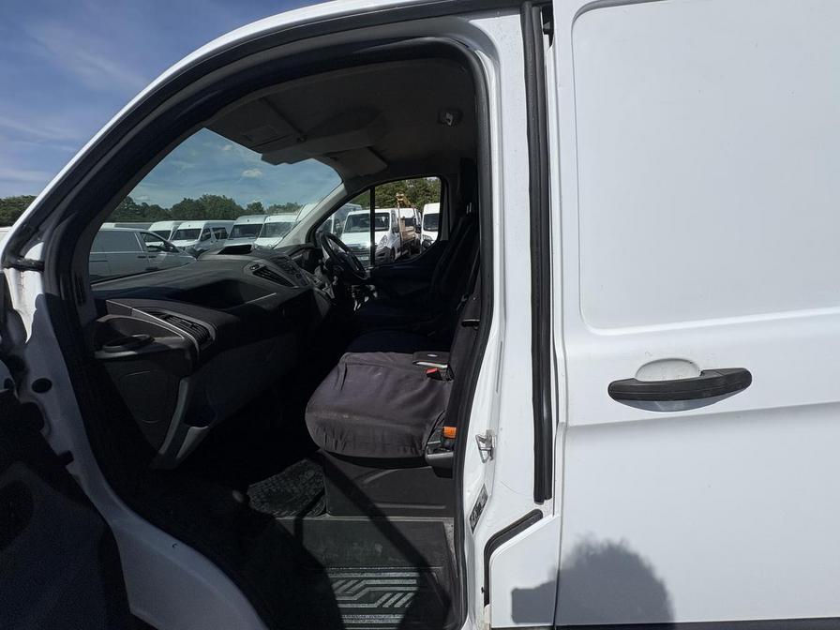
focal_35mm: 14
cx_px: 420
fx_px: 340
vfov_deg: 85.7
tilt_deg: -10.5
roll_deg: -1.2
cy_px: 315
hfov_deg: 102.1
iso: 50
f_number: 2.2
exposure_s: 1/4630
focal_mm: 2.22
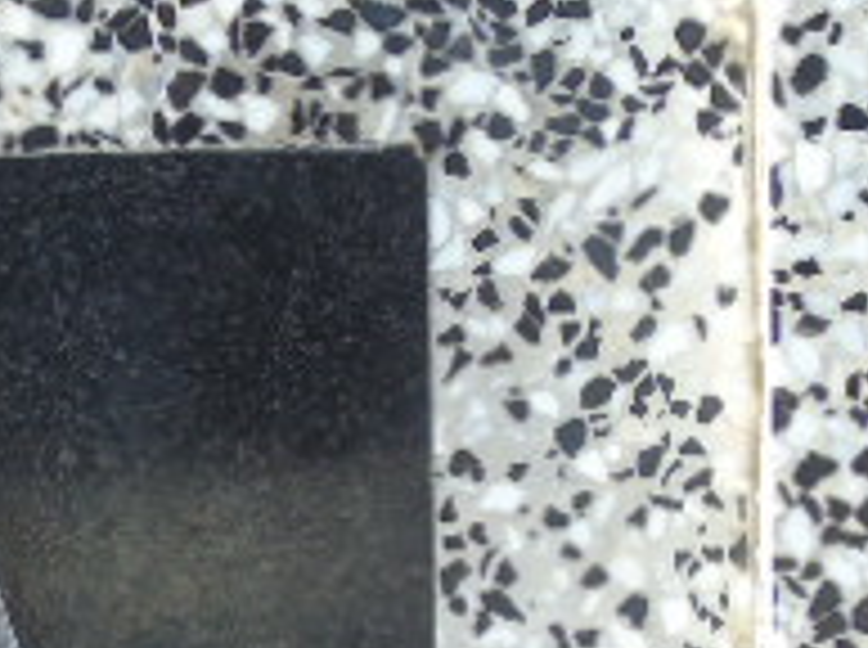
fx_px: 10312
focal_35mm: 412
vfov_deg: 3.6
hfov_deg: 4.8
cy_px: 702
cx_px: -387
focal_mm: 22
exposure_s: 1/80
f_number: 4.6
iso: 80
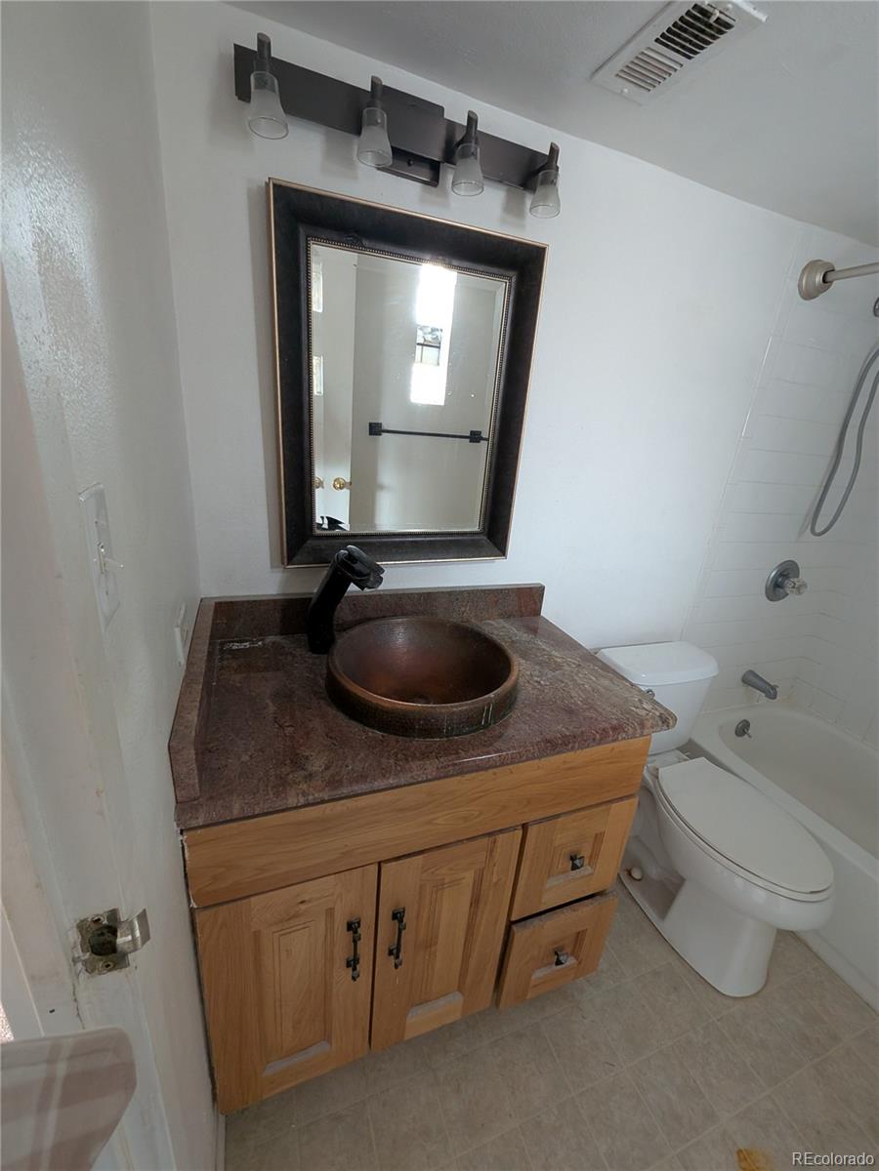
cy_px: 586
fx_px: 440
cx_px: 440
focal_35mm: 13
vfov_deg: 106.2
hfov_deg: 89.9
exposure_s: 1/23.8
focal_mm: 1.54
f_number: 2.2
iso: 173
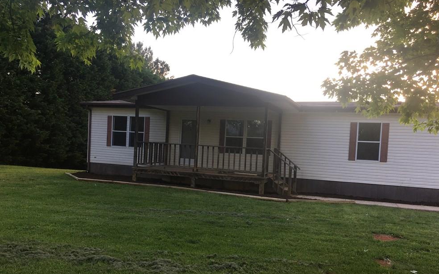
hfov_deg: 59.7
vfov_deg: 39.2
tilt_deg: -2.6
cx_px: 221
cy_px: 167
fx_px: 383
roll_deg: -3.0
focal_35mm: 32
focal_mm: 4.15
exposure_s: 1/120
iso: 25
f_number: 2.2
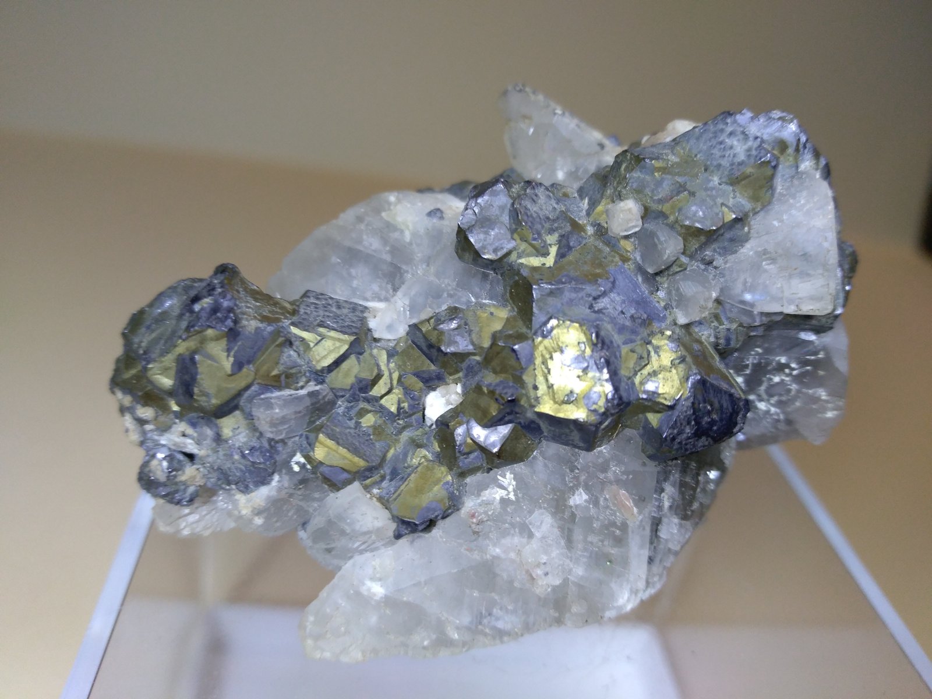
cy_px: 350
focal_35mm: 26
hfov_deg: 67.3
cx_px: 466
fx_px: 700
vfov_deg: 53.1
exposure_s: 1/30
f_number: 2
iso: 229
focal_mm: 3.54
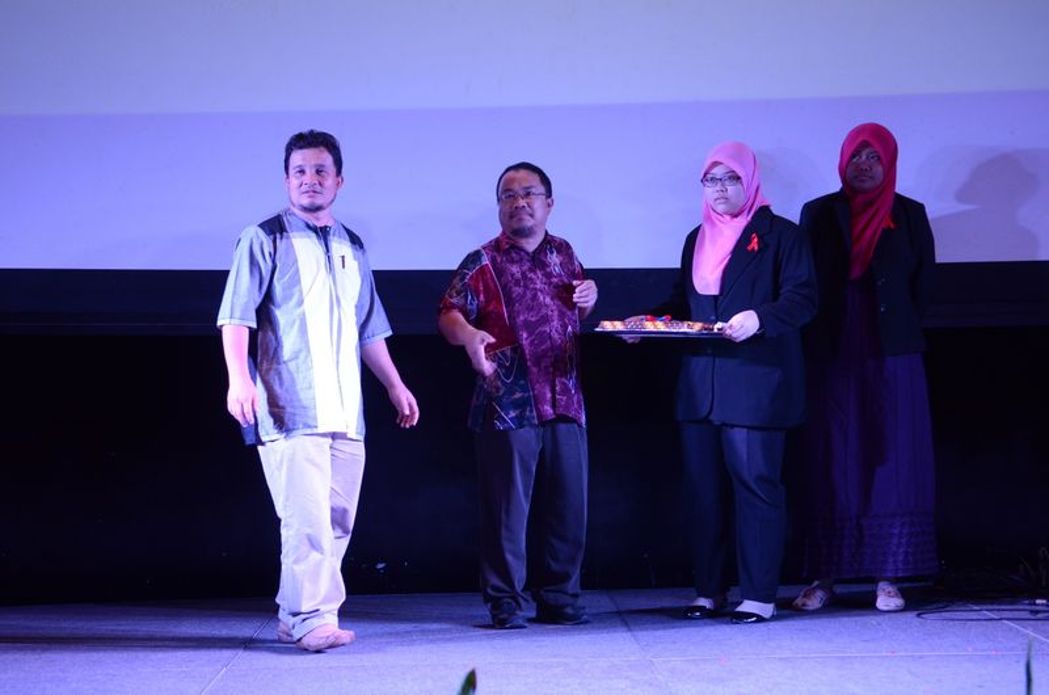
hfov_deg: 30.6
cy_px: 348
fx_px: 1919
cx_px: 524
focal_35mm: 66
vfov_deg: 20.5
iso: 1000
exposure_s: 1/200
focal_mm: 44
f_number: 2.8
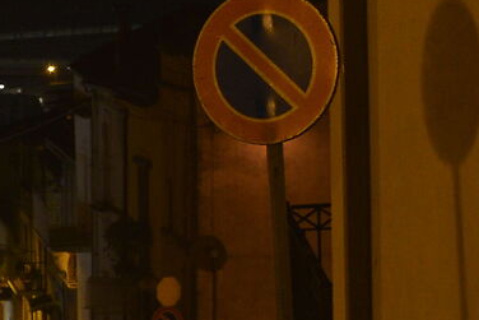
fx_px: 3740
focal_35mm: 281
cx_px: -948
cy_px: 166
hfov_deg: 6.7
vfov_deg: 4.9
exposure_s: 1/8
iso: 800
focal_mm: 44
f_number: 8
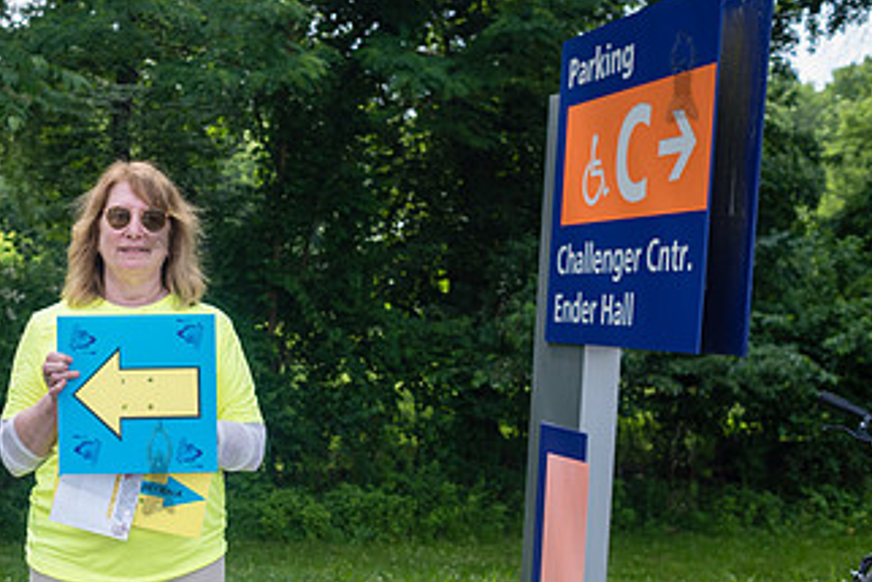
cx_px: 157
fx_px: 1527
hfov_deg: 31.0
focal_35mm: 63
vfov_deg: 21.3
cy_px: 467
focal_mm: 35
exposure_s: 1/640
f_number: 4
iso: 200
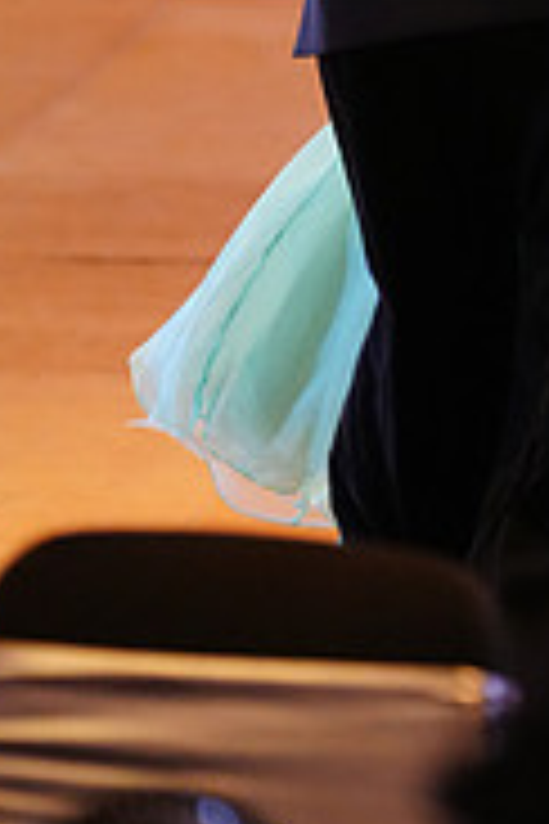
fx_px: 10270
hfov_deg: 3.1
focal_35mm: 449
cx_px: 803
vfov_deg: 4.6
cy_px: -153
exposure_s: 1/400
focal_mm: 142
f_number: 2.8
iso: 5000
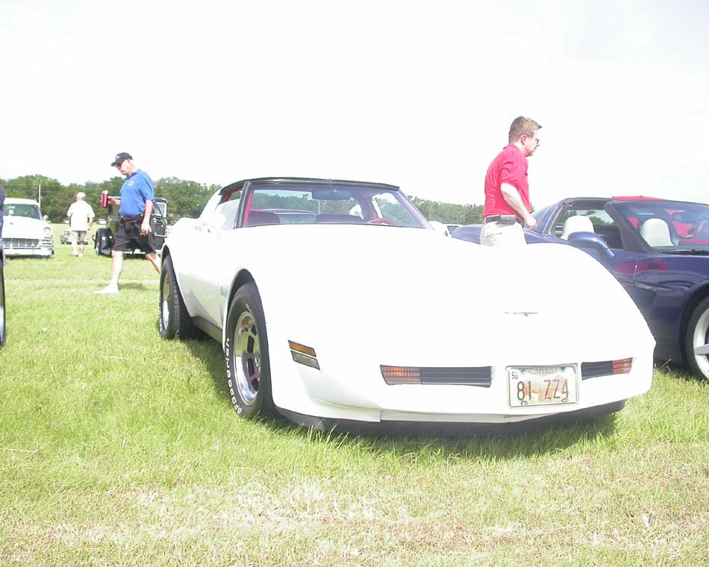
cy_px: 282
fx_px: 839
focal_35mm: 40
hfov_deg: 45.8
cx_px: 347
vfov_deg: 37.3
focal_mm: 7.85
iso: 100
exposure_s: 1/1000
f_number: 2.6
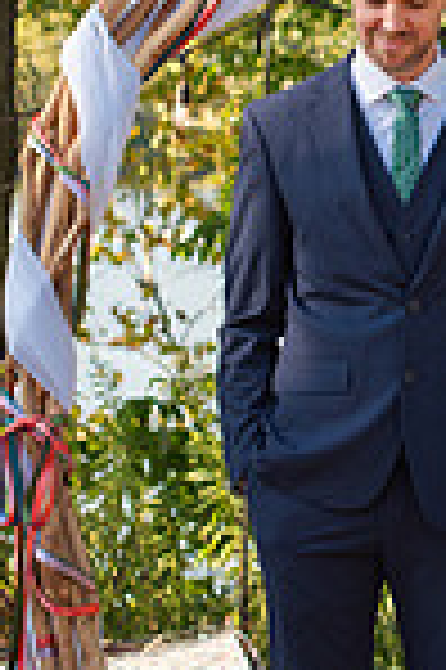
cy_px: 238
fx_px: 2812
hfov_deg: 9.0
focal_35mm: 151
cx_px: 541
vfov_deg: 13.6
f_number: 3.5
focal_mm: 50
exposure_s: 1/1250
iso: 360
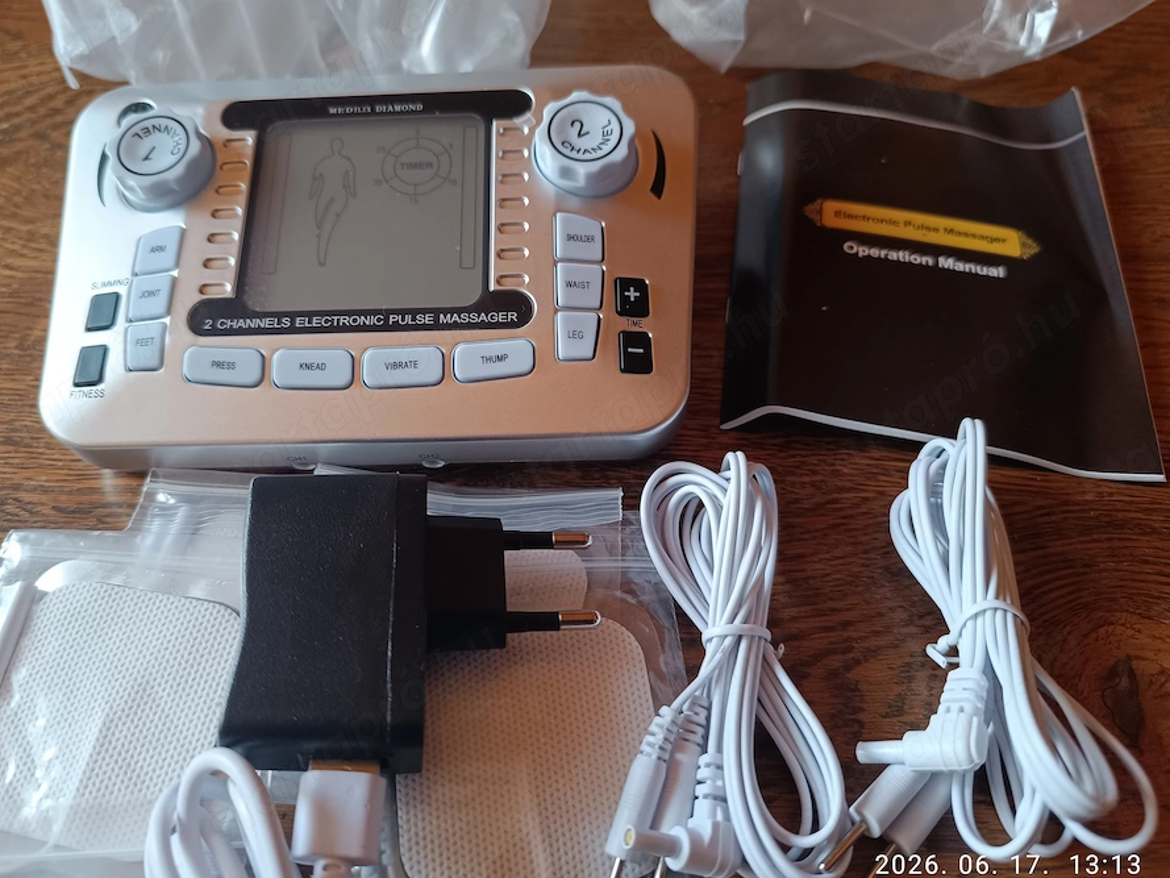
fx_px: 913
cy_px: 421
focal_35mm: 27
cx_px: 526
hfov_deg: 65.2
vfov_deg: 51.4
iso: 995
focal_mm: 6.14
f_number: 1.65
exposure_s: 1/100
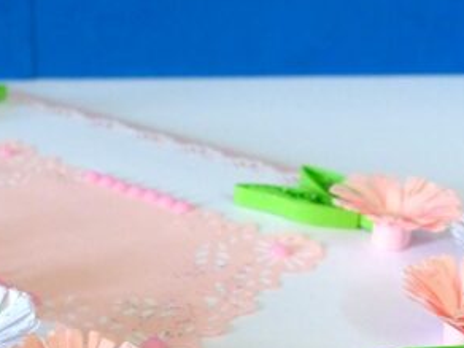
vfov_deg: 20.3
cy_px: 267
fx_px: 965
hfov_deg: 26.4
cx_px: 75
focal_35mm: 72
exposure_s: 1/50
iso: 400
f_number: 2.8
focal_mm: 6.3
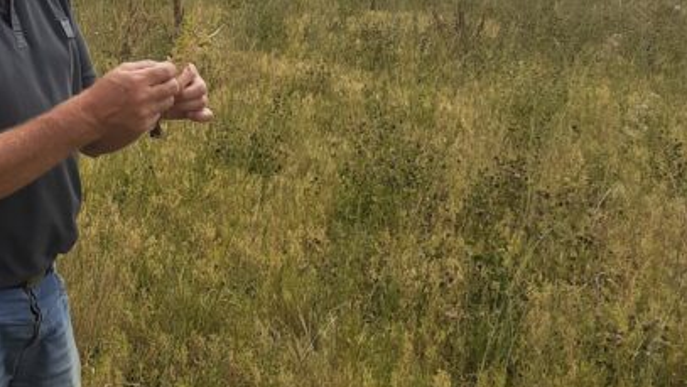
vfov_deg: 16.2
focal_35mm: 74
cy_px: 78
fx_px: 1348
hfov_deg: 27.7
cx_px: 95
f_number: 1.9
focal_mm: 3.6
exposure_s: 1/2242
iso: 40
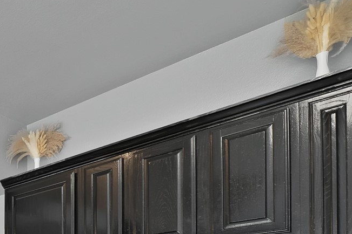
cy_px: 323
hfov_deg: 29.9
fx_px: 391
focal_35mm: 40
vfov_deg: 26.8
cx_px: -167
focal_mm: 12
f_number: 9
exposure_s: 1.3
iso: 640
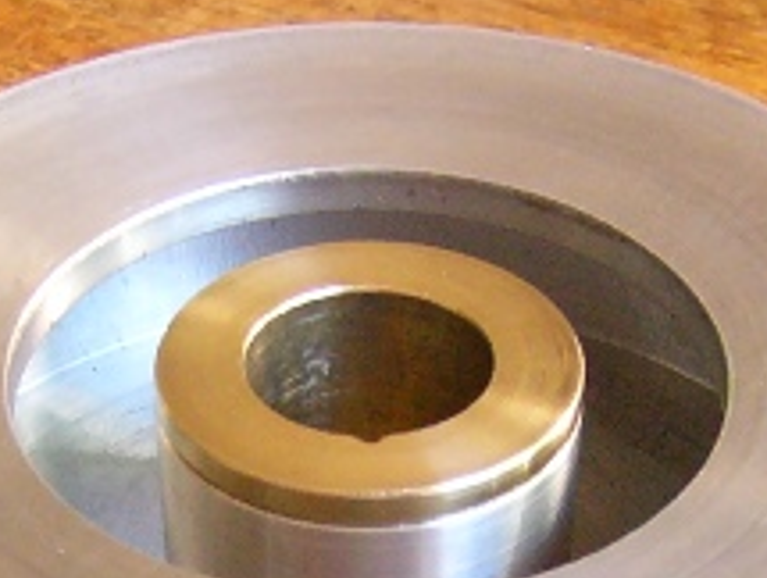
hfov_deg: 18.9
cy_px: 728
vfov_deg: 13.8
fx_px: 2308
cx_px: 321
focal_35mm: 104
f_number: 2.8
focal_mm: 4.6
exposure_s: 1/20
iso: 200
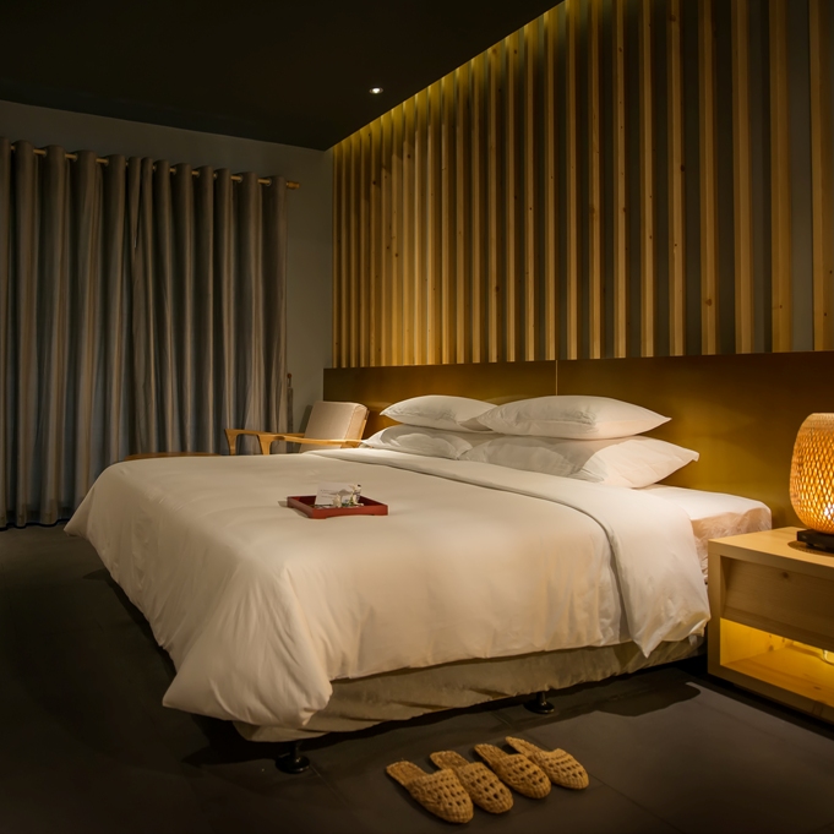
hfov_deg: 66.4
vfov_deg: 67.3
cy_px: 416
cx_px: 323
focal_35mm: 23
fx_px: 627
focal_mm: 18
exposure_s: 1/20
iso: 500
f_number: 2.8
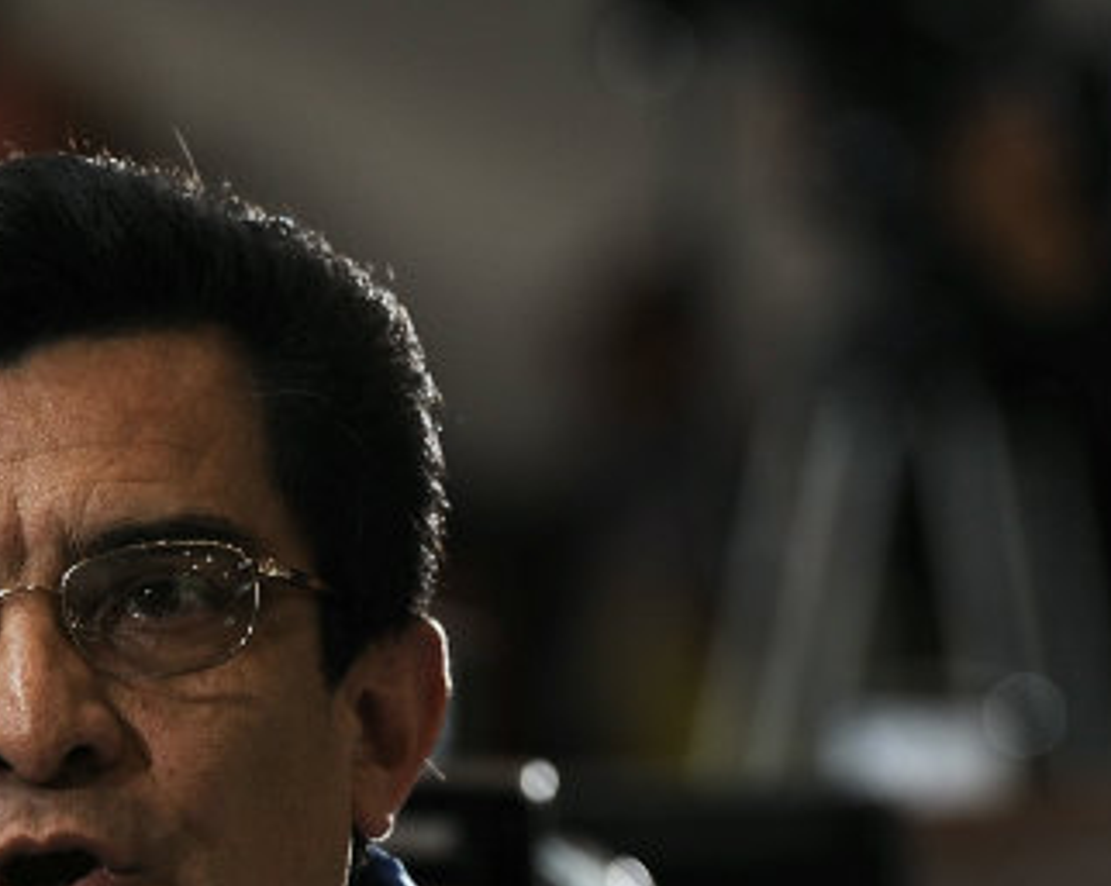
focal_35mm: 574
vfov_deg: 2.7
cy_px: 781
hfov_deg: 3.4
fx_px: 18857
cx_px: 45
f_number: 4
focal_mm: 200
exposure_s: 1/80
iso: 500
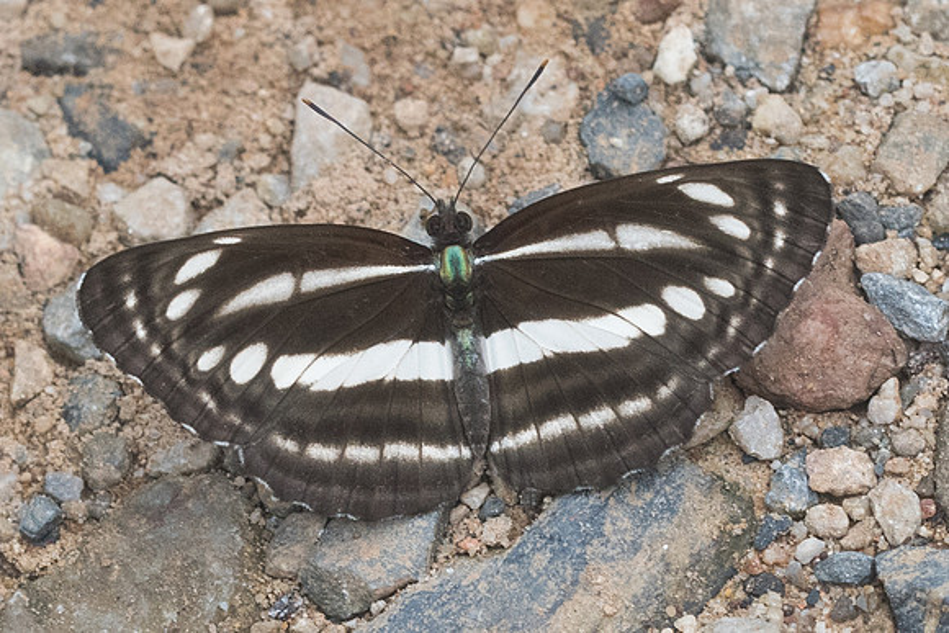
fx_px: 20152
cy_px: 365
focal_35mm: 764
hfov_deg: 2.7
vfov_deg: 1.8
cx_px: 494
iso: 800
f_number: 7.1
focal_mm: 150
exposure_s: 1/250
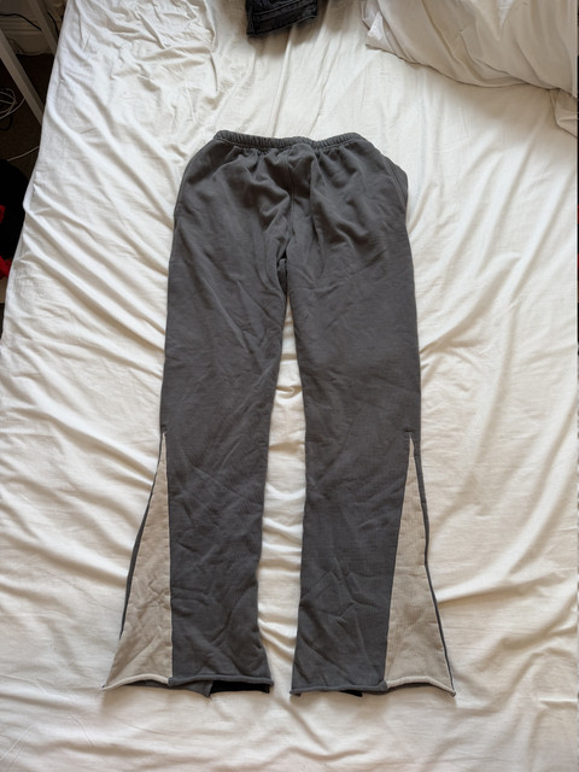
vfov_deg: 71.6
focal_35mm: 24
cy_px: 386
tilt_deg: -73.3
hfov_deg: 56.8
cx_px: 290
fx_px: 535
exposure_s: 1/121
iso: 80
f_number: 1.78
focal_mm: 6.76
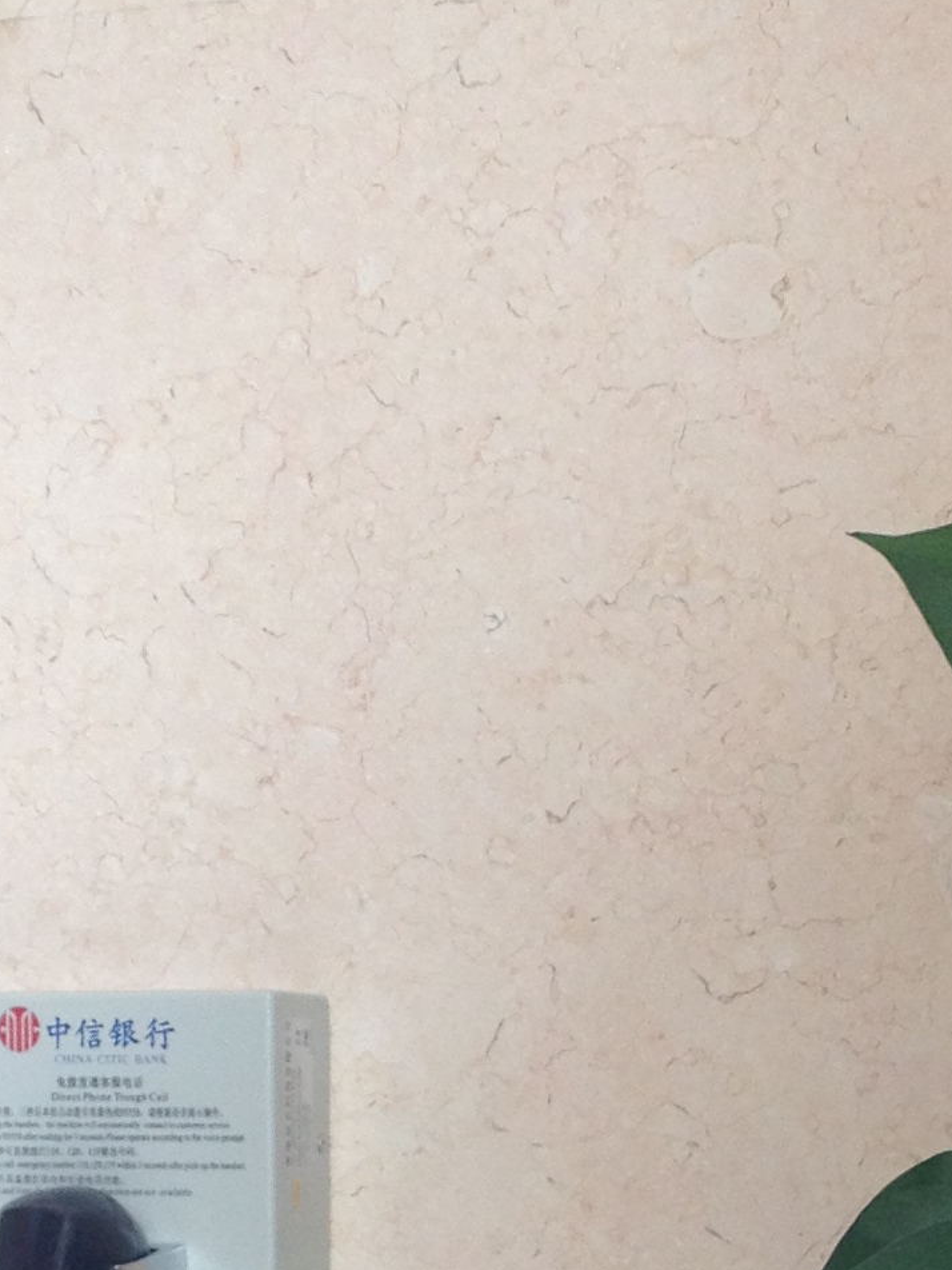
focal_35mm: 120
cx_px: 641
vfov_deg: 15.9
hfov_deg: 12.3
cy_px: 1435
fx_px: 4400
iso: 50
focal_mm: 4.28
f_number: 2.4
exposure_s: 1/40
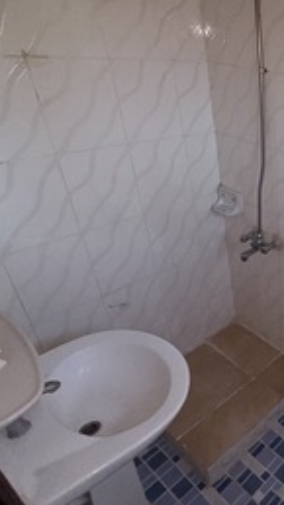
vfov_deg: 69.7
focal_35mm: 27
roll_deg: -5.5
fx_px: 362
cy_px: 230
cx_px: 373
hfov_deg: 32.0
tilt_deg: -26.9
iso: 100
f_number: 2.2
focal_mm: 2.22
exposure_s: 1/100
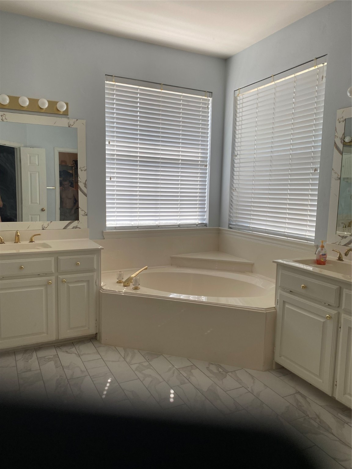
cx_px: 176
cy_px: 234
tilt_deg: -6.0
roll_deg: -0.7
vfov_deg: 67.3
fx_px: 353
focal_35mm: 26
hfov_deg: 53.1
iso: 50
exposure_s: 1/122
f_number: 1.8
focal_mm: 4.25
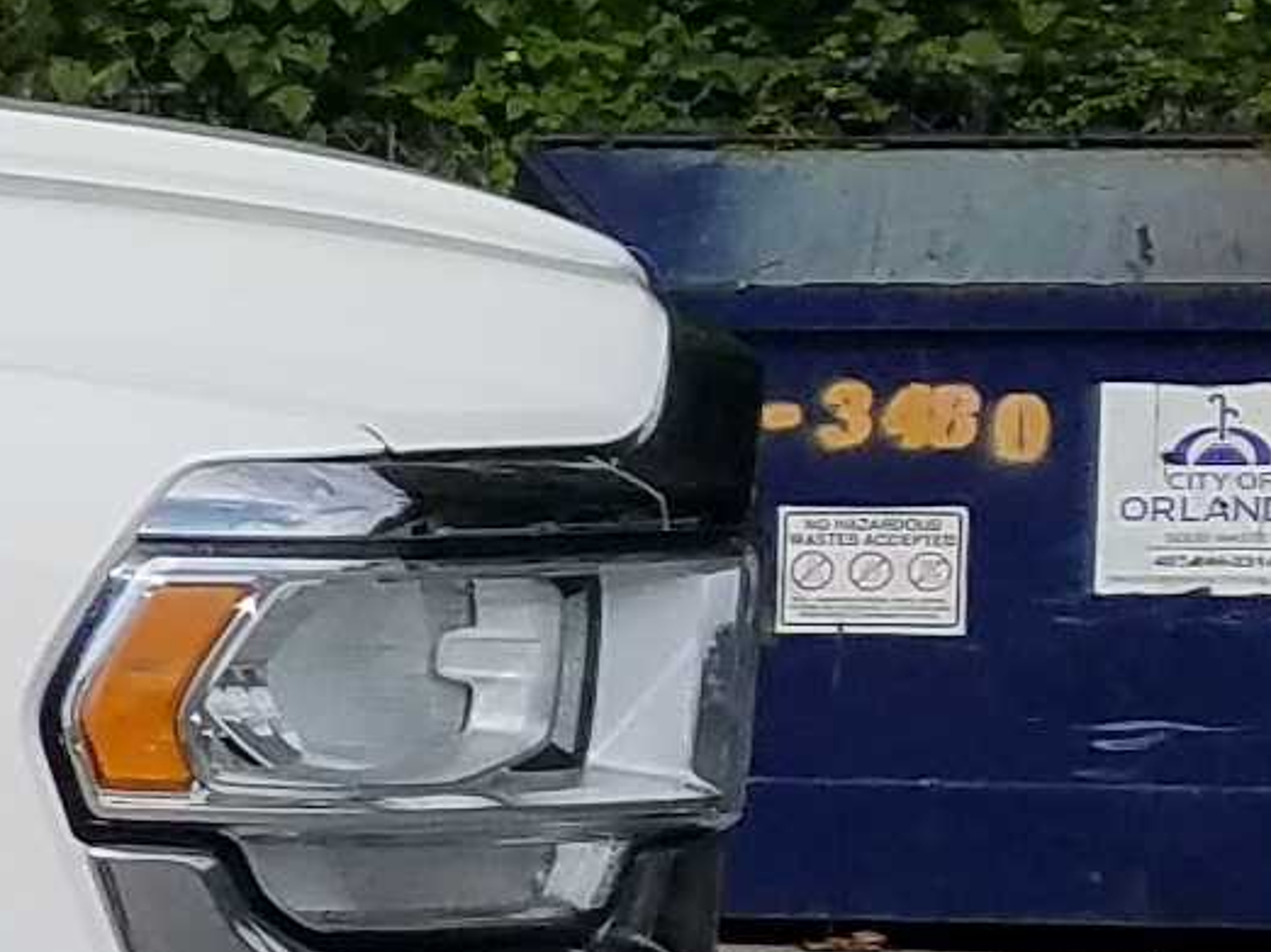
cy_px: 346
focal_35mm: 201
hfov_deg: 7.6
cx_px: -3453
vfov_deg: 7.4
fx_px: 7377
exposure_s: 1/4464
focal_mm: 4.2
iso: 50
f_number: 1.7
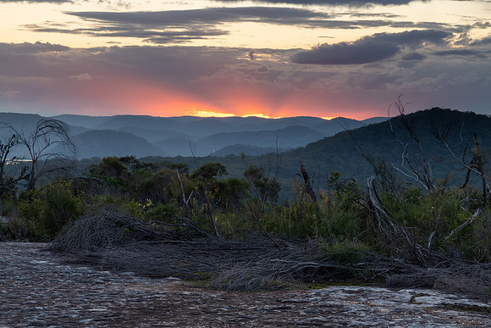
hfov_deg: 20.8
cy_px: 164
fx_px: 1337
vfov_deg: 14.0
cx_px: 246
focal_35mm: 98
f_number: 14
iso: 100
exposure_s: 2
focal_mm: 98
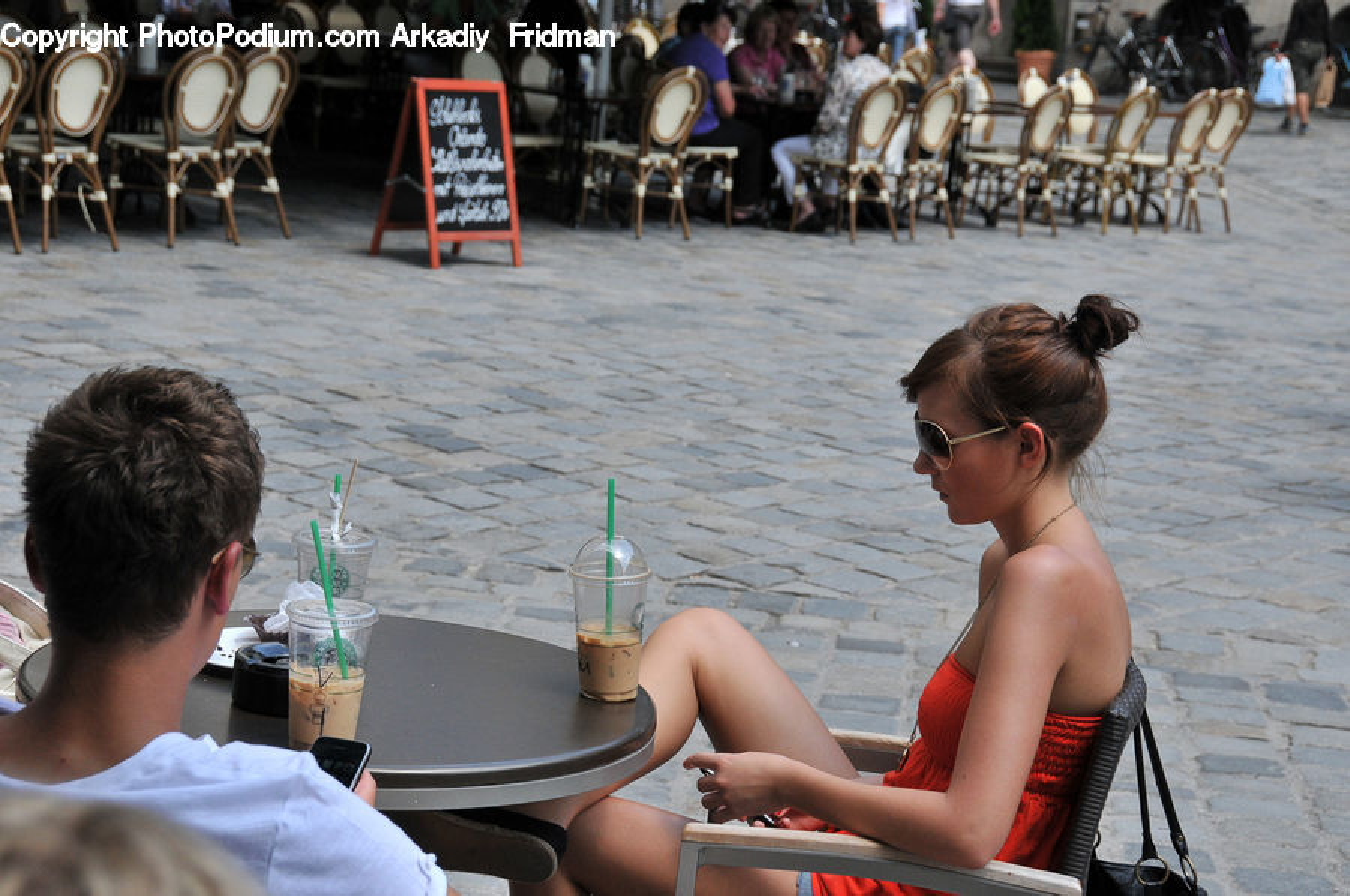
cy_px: 448
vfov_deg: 16.2
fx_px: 3145
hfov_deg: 24.2
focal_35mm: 84
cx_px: 675
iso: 500
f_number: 7.1
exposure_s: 1/640
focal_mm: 56
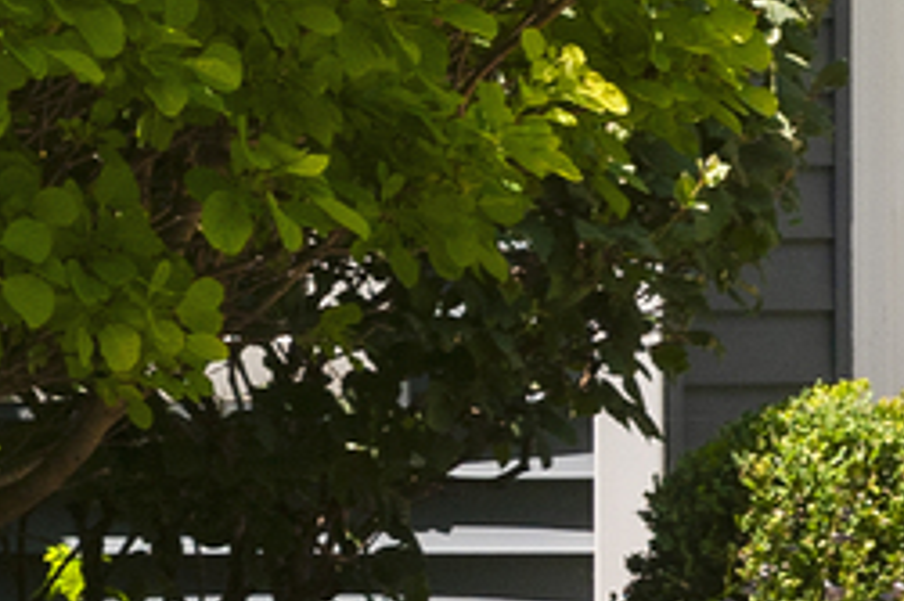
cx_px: -218
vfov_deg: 3.3
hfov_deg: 4.9
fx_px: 10564
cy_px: -90
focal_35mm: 421
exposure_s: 1/1000
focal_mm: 65
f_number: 8
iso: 400
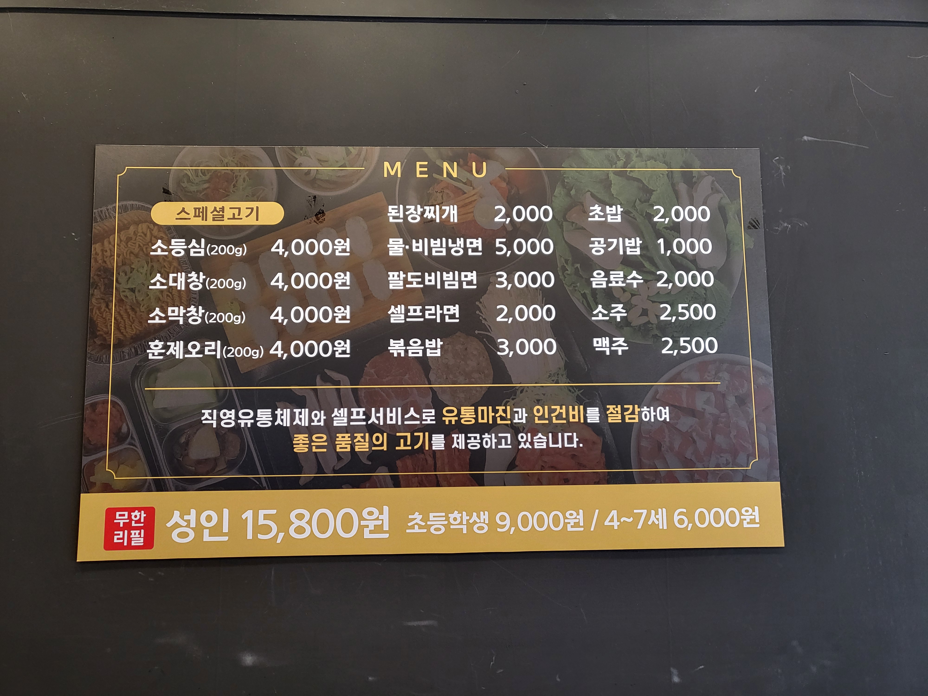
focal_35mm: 26
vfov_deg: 53.1
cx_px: 464
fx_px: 697
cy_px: 348
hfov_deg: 67.3
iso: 200
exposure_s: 1/60
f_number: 1.8
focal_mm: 4.25
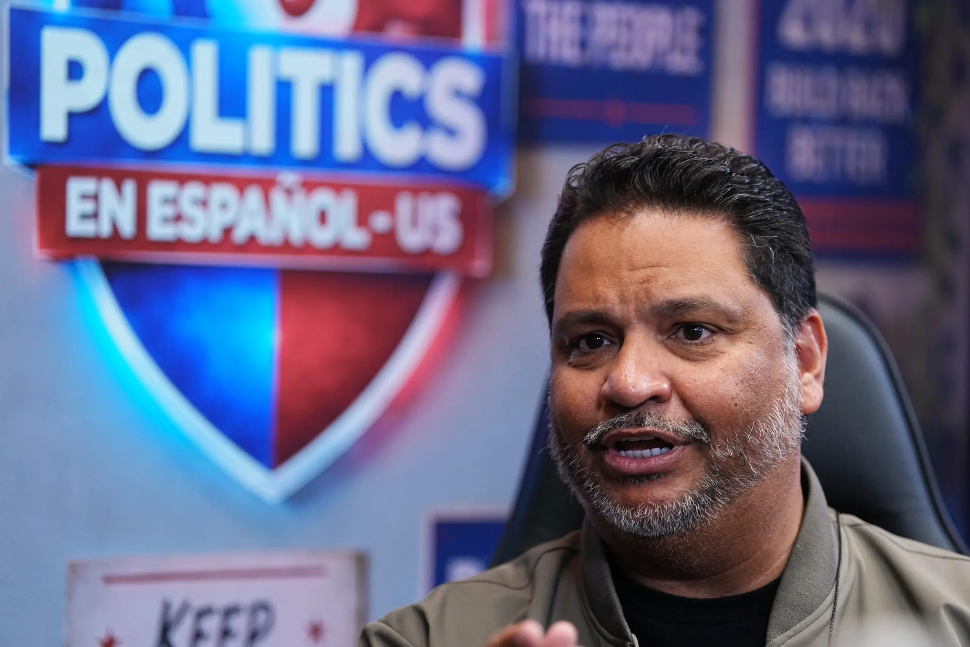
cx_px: 485
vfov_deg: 9.5
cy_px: 324
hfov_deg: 14.2
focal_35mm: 145
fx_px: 3907
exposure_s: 1/250
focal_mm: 145
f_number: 2.8
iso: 1250
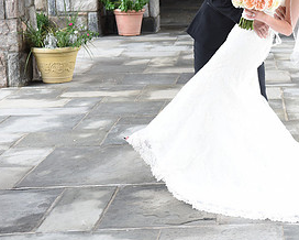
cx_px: 277
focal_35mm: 88
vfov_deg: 17.3
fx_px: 779
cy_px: 43
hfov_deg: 21.2
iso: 1000
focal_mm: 44
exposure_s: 1/200
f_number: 4.5
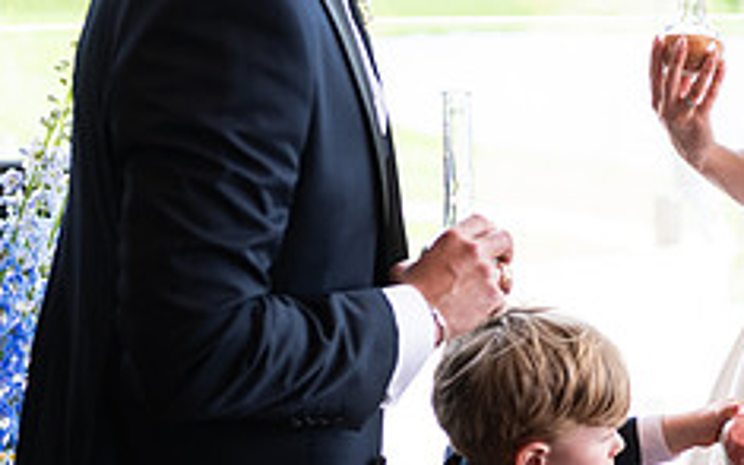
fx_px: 2860
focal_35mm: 141
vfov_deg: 9.3
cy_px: 96
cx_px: 735
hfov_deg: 14.6
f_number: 3.5
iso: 320
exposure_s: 1/160
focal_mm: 56
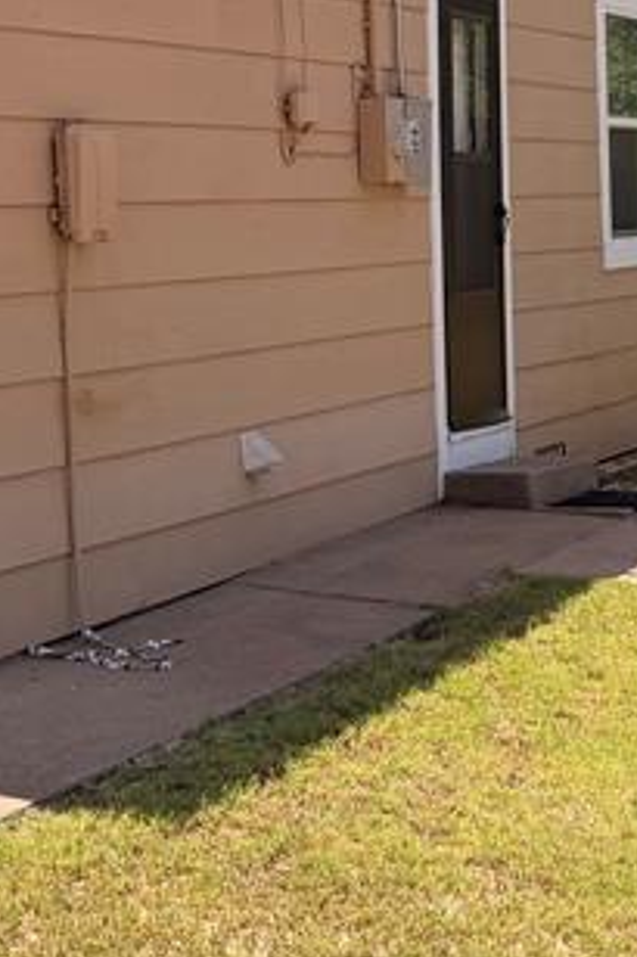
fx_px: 2205
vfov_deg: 24.0
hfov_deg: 15.2
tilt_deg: +1.0
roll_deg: +0.5
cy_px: 143
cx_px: -326
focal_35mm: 83
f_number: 1.78
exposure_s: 1/3584
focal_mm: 6.76
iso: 80
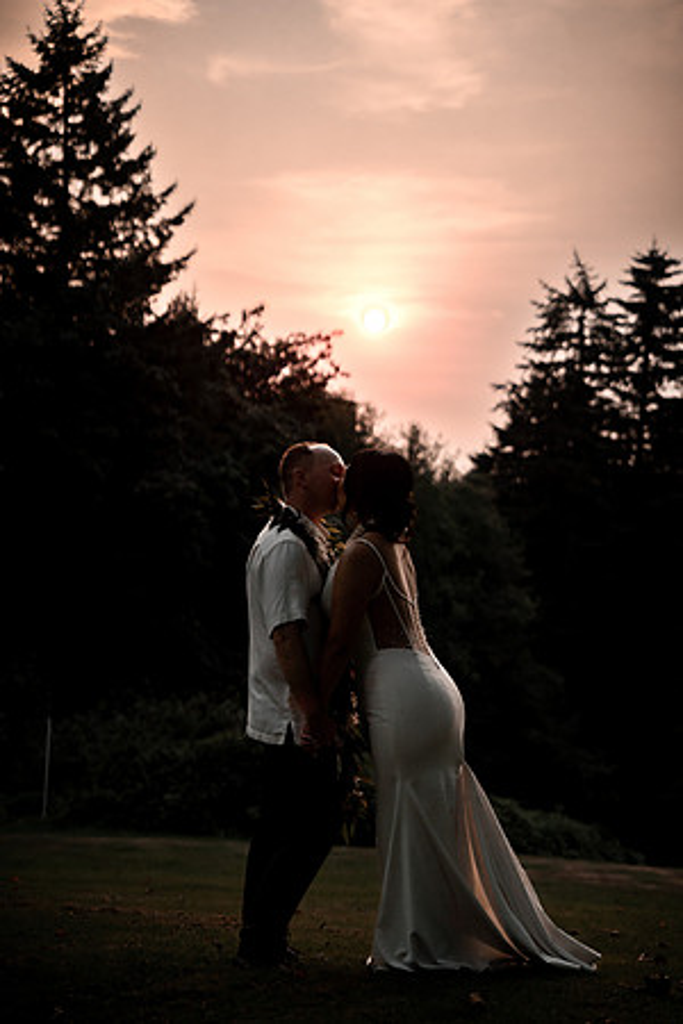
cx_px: 342
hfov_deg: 21.6
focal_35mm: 63
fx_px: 1793
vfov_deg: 31.9
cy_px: 512
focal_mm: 63
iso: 1250
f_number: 2.8
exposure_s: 1/4000
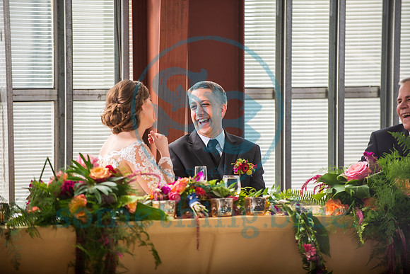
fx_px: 2297
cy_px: 137
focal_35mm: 202
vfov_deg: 6.8
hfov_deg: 10.2
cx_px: 204
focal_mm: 200
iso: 200
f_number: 2.8
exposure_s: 1/250
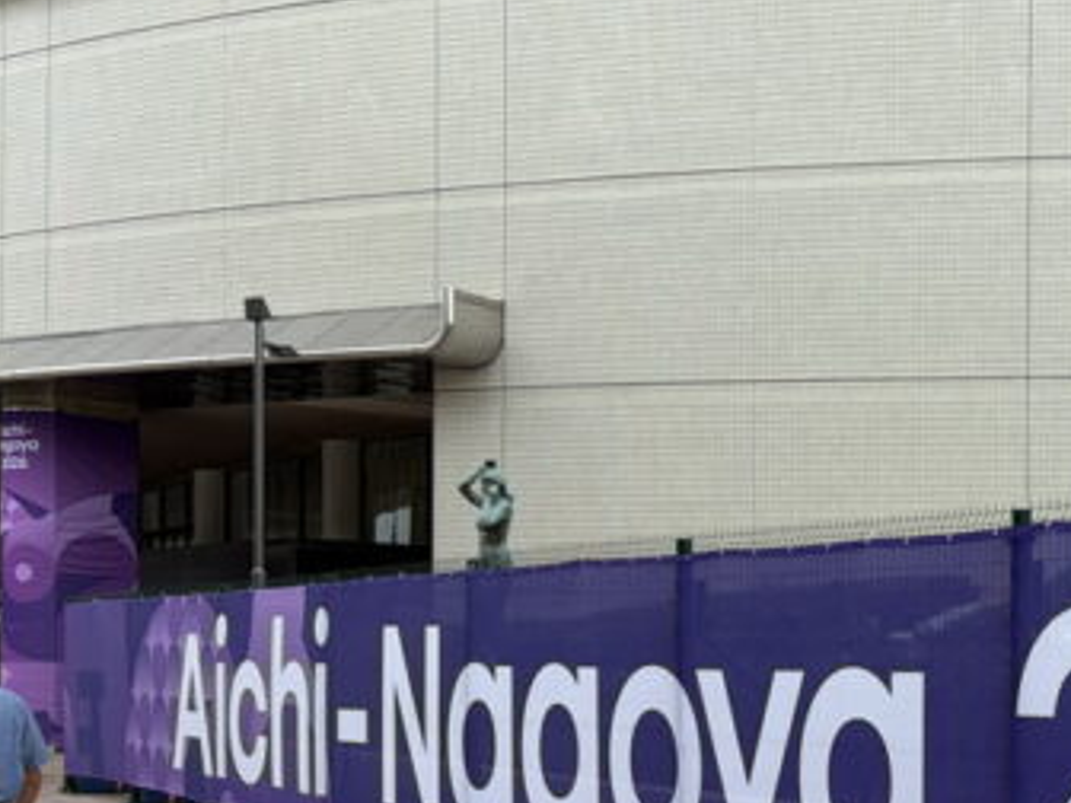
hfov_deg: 30.8
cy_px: 695
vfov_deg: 25.0
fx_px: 1764
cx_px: 1122
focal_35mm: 57
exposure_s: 1/873
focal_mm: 5.96
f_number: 1.6
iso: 50
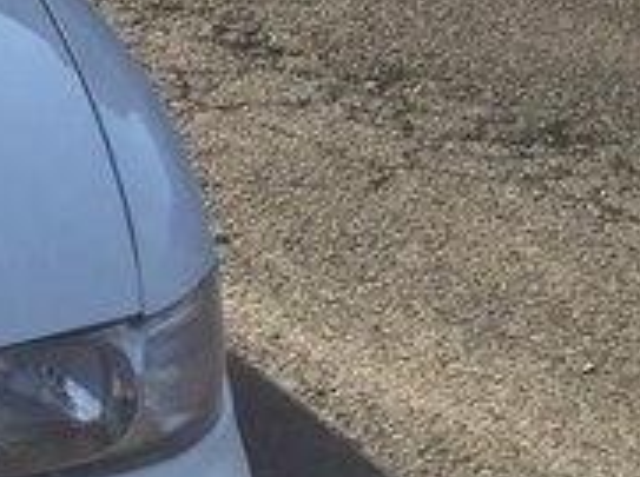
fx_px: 1956
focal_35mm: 106
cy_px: 238
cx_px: -499
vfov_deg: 13.9
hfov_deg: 15.9
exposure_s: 1/1068
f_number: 2.2
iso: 32
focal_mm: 4.15
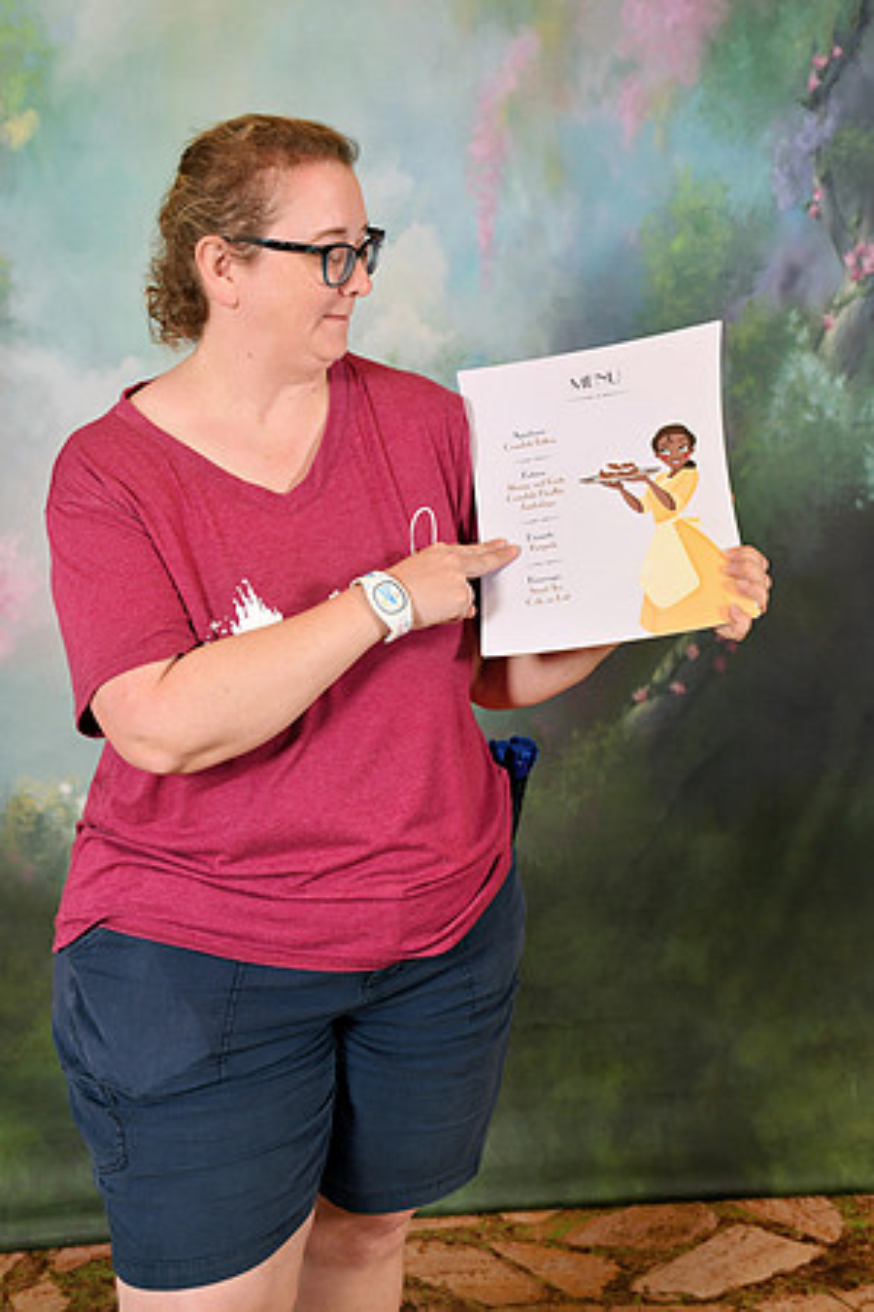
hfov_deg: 23.8
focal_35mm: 57
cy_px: 656
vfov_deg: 35.1
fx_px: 2076
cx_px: 437
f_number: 6.3
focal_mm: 38
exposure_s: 1/125
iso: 400
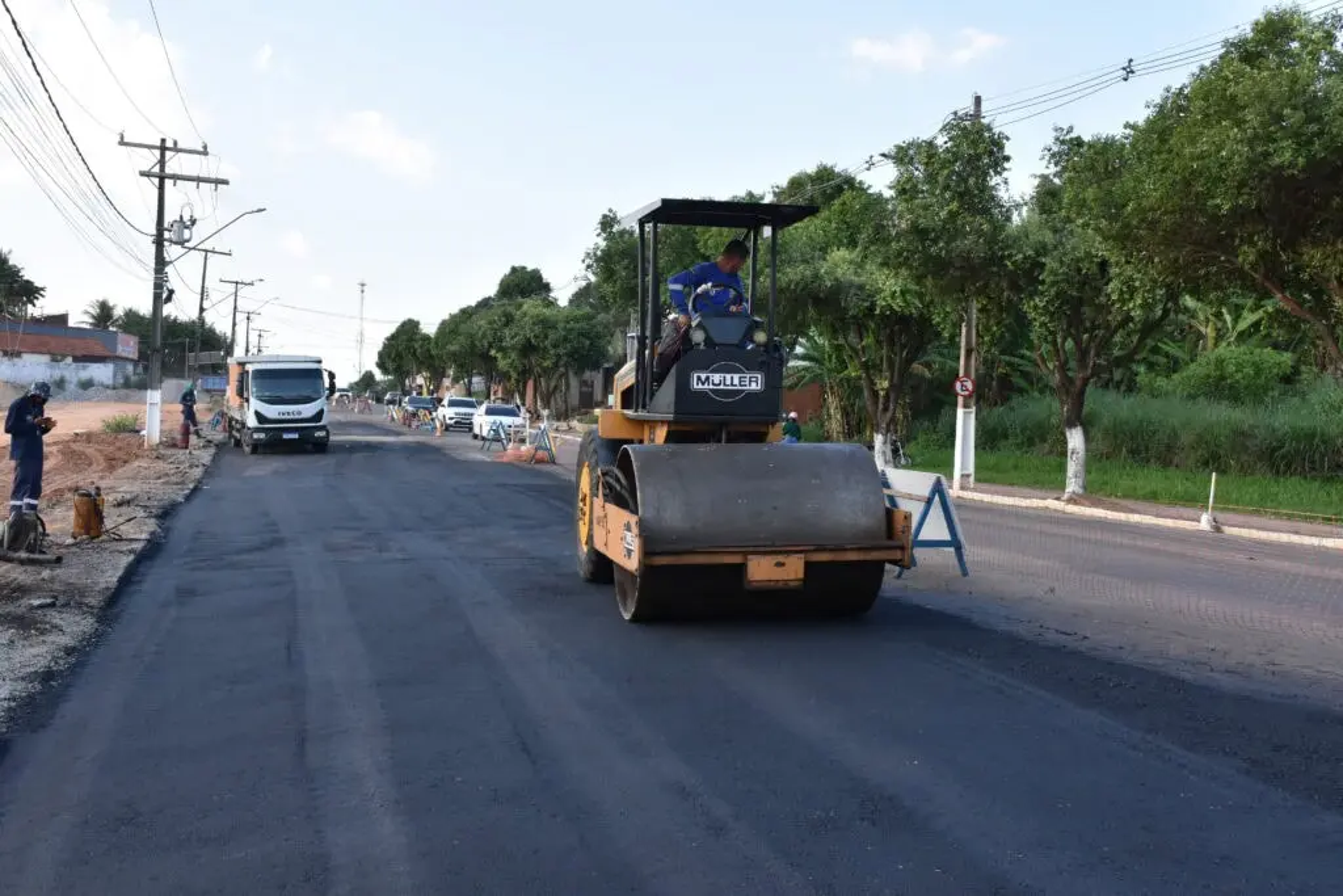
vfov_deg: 33.0
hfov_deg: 47.9
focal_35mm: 40
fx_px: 1511
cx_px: 672
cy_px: 448
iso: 720
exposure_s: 1/500
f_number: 8
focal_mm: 27
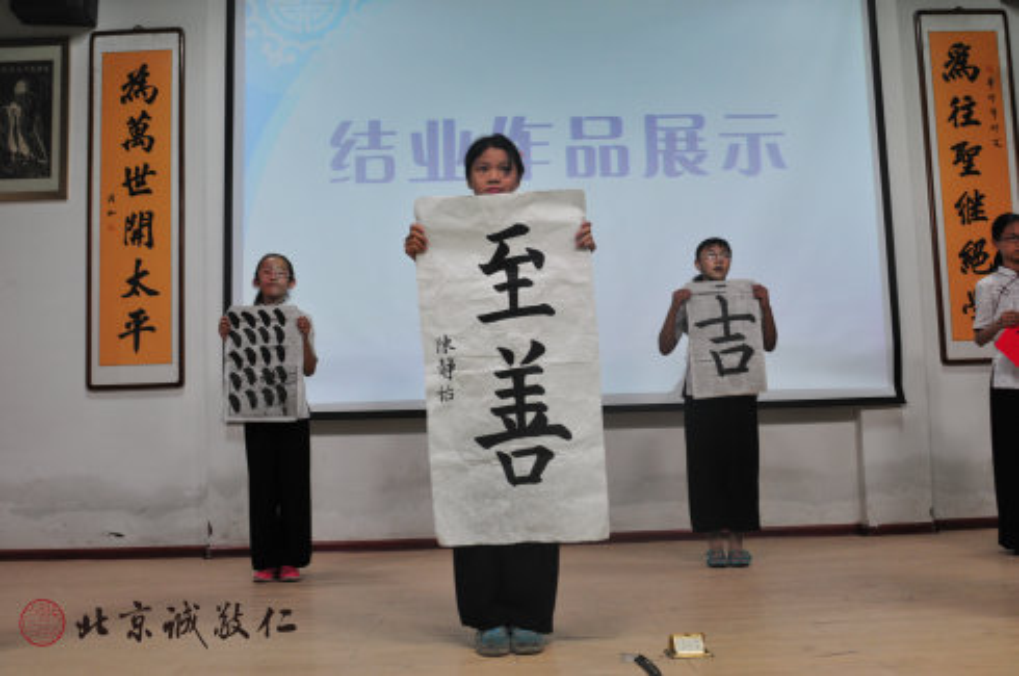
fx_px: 1017
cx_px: 510
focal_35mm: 36
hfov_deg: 53.2
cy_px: 338
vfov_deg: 36.8
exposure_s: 1/60
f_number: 4
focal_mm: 24
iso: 500
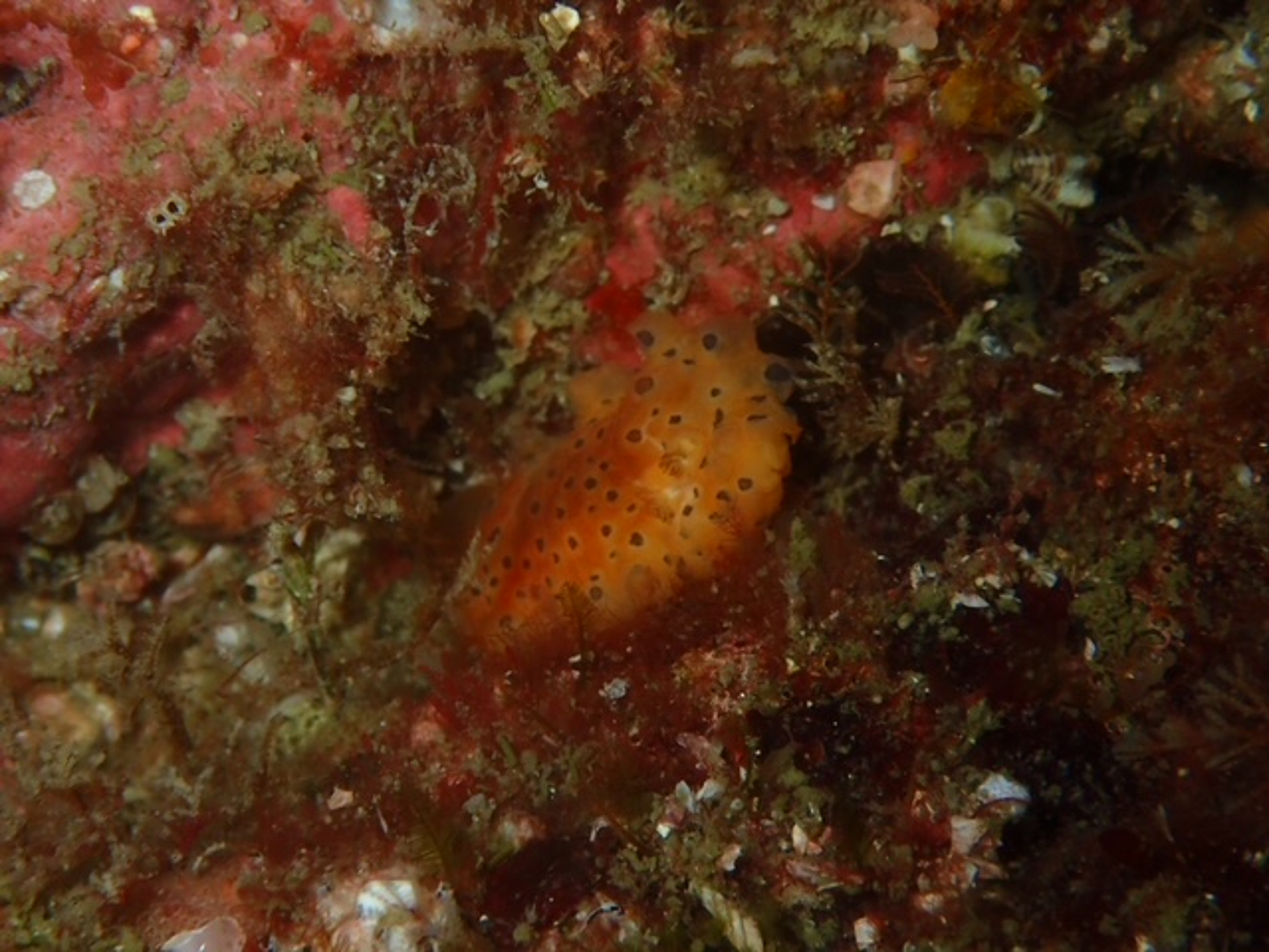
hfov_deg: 19.6
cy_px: 476
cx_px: 634
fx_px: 3666
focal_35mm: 100
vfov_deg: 14.8
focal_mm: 18
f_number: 6.3
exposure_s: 1/200
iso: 200
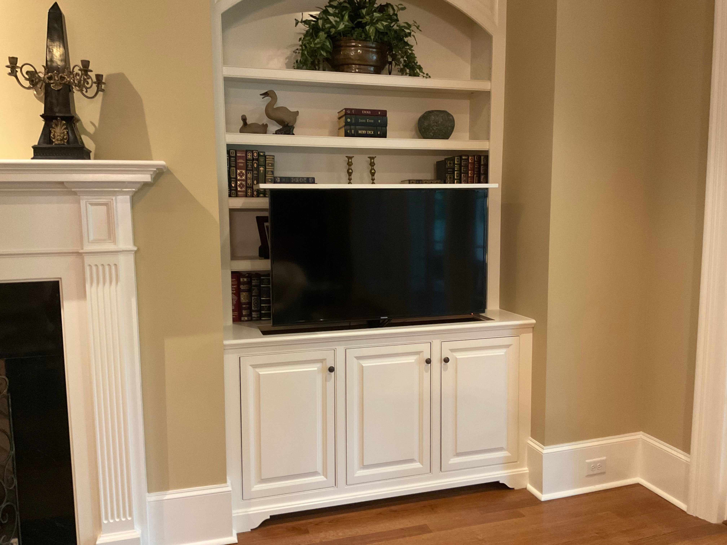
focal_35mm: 29
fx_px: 609
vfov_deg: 48.2
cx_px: 364
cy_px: 272
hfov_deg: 61.7
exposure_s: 1/30
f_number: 1.8
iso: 250
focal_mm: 3
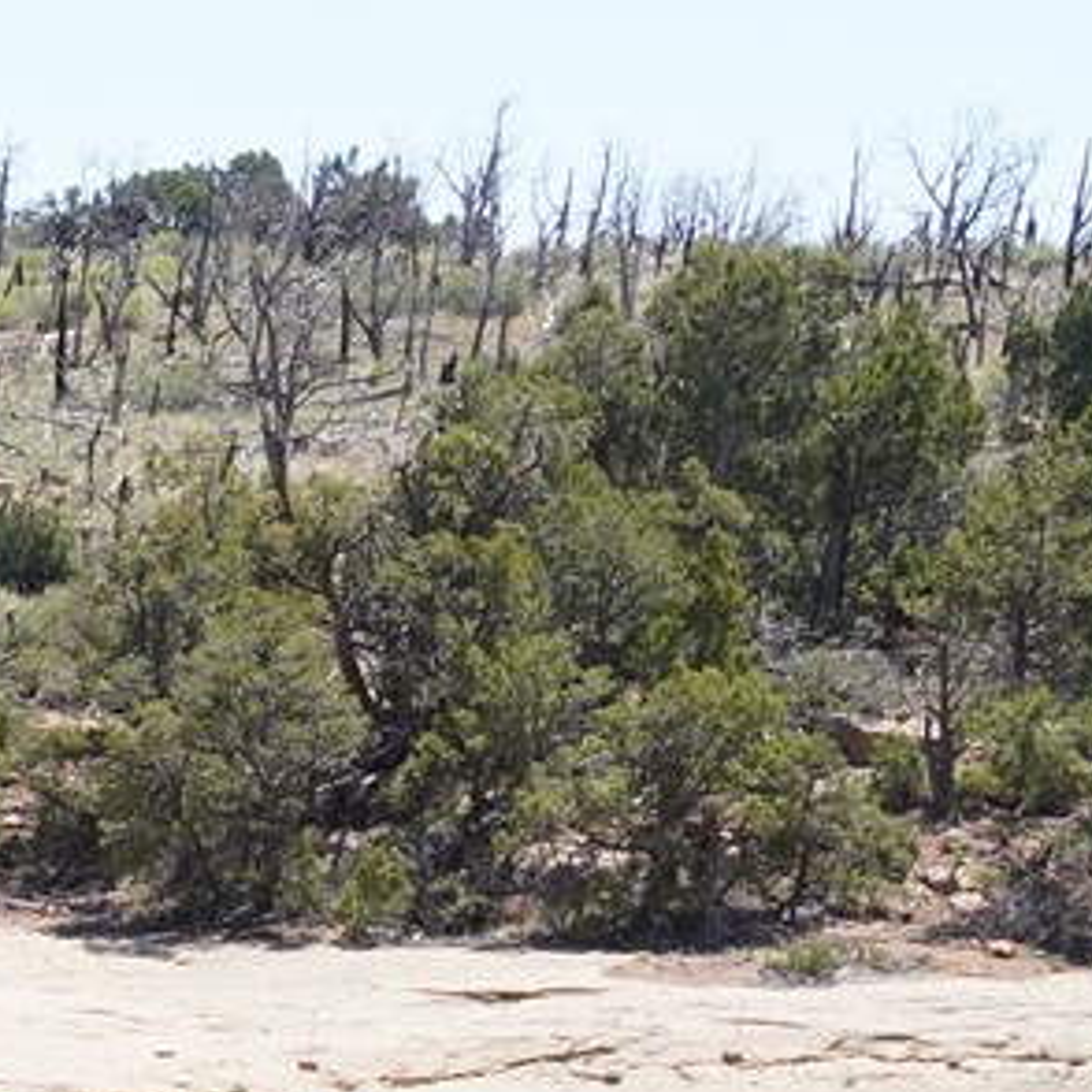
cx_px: -1857
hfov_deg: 8.2
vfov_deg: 8.5
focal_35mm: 191
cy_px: 2407
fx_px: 6817
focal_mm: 33
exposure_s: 1/100
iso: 250
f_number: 14
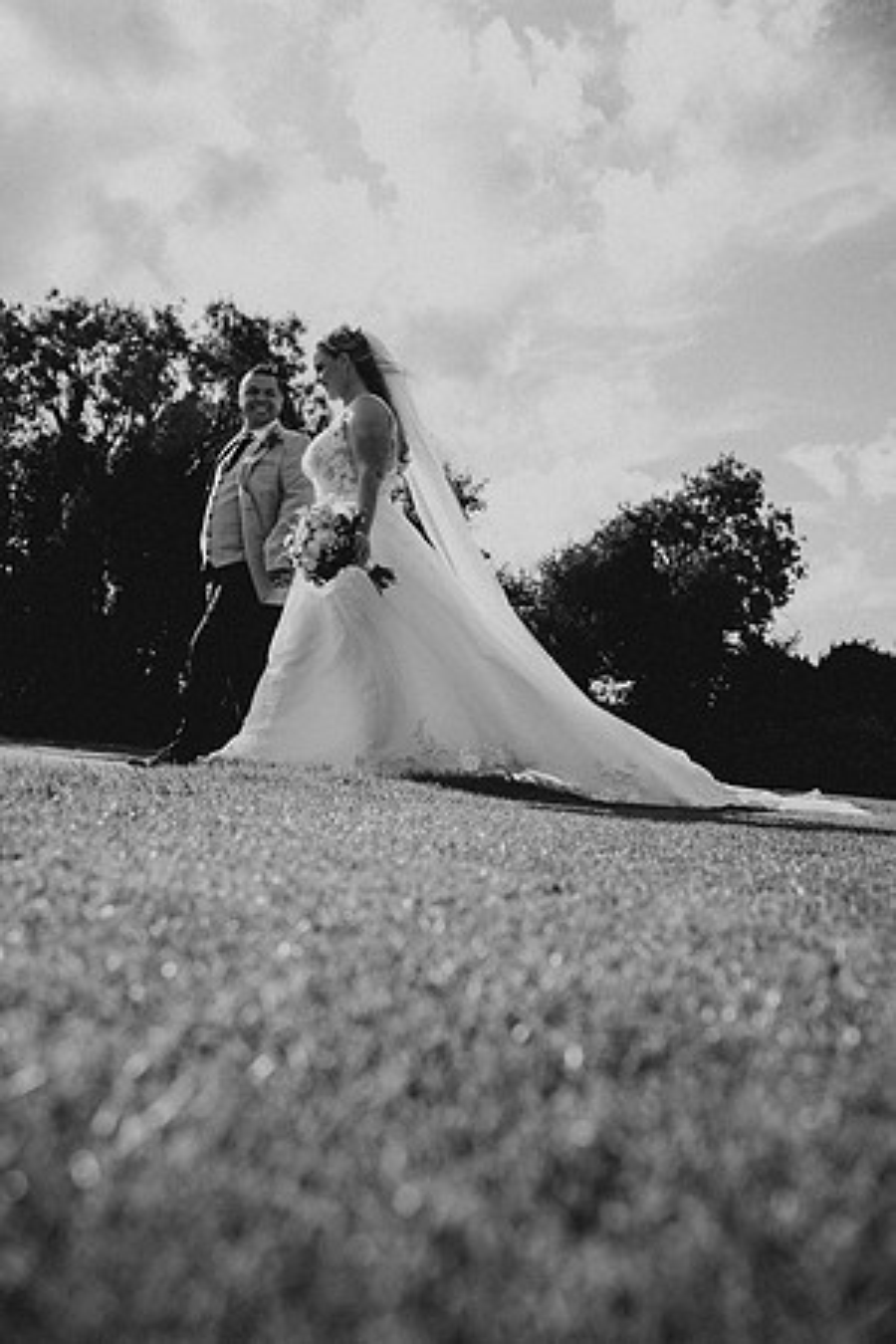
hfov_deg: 46.4
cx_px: 448
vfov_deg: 65.5
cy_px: 672
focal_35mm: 28
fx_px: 1045
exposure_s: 1/1000
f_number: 4.5
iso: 320
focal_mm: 28
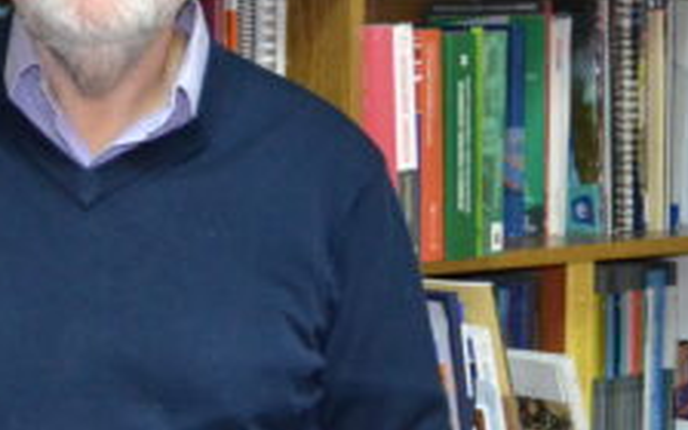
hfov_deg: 16.0
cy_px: 207
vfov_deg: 10.3
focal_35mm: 127
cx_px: -40
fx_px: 2381
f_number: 4.5
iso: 3200
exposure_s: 1/60
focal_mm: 30
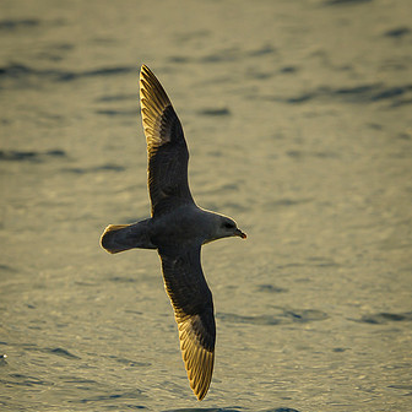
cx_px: 150
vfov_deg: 2.1
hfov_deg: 2.1
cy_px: 265
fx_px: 11513
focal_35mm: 855
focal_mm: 500
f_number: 5.6
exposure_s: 1/3200
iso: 500
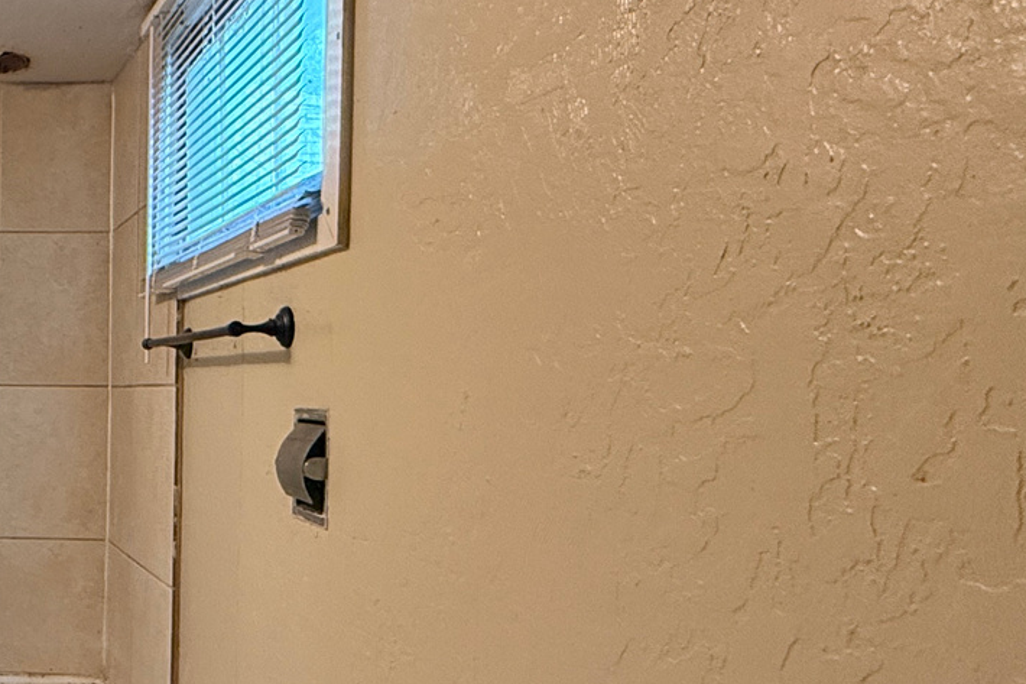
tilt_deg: -1.9
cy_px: 431
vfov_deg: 31.7
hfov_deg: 36.8
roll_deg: -0.4
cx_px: -175
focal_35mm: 42
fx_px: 1197
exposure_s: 1/120
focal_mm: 2.22
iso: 250
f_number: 2.2
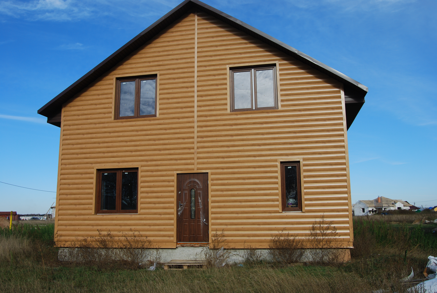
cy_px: 146
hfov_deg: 61.9
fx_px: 365
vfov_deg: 43.7
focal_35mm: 30
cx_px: 218
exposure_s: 1/250
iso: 100
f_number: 8
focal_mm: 20
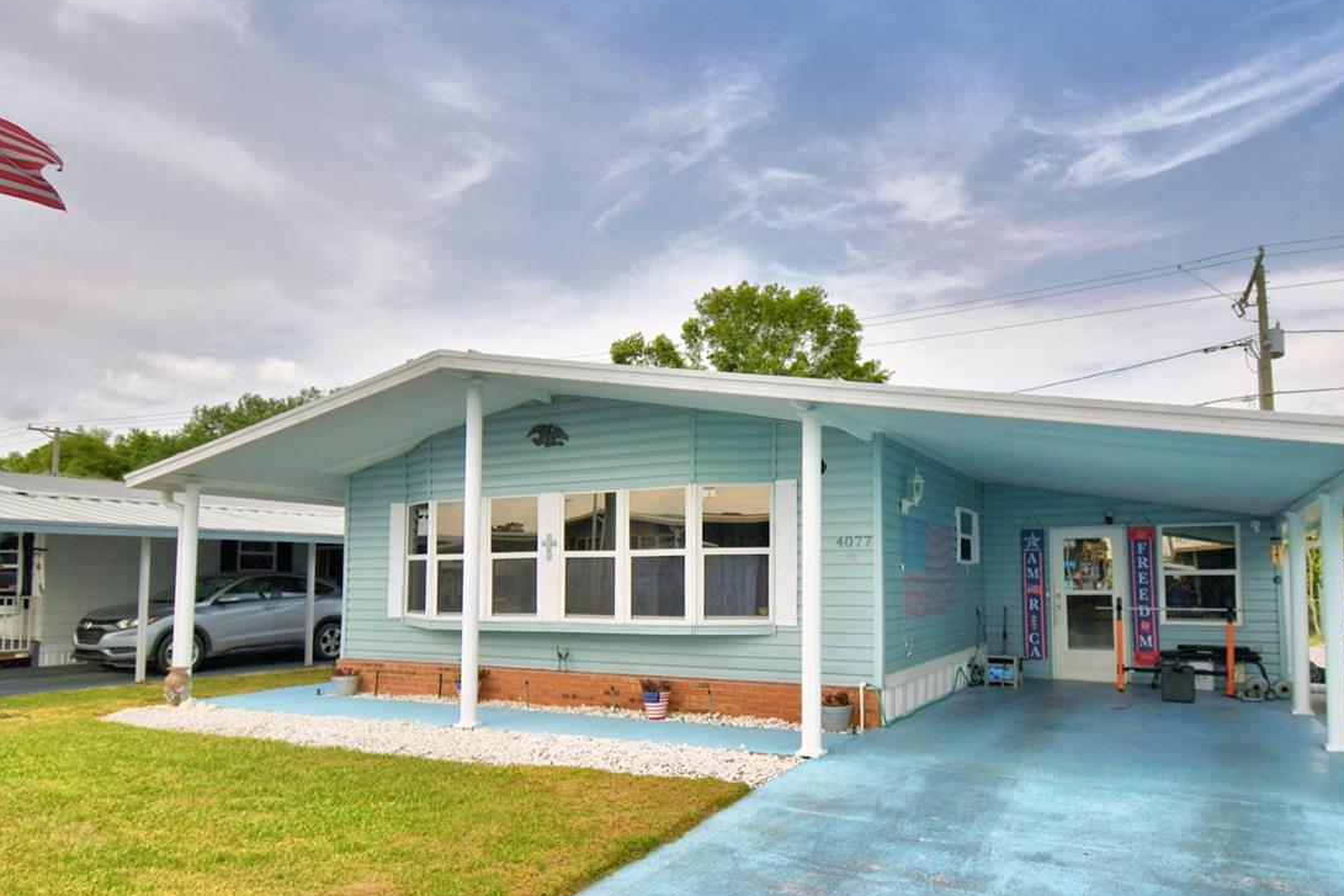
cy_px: 523
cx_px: 748
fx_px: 821
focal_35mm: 22
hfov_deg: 78.3
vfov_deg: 56.9
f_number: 4.5
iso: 100
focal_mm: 10
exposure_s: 1/1600
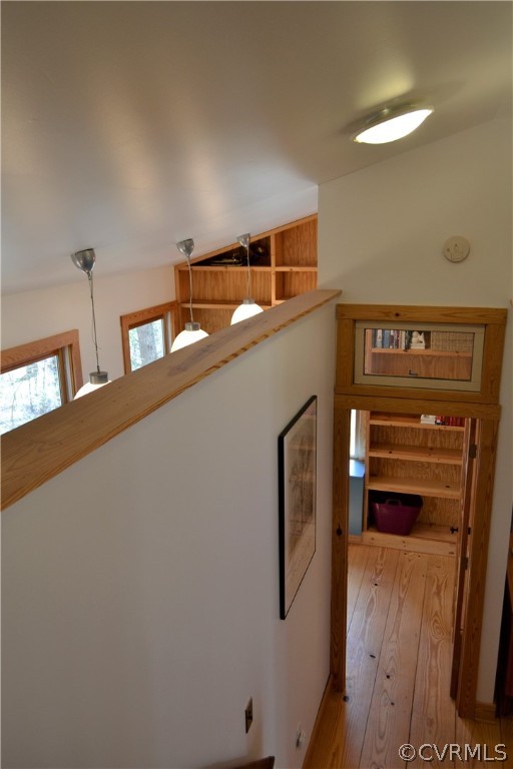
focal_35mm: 27
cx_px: 256
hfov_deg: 47.9
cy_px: 384
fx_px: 577
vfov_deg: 67.4
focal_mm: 18
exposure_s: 1/80
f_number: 4.5
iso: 400
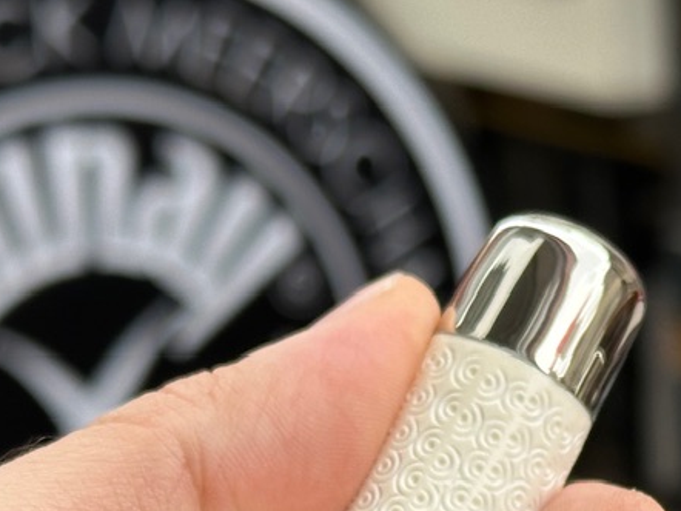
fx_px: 2736
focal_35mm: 139
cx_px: 562
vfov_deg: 10.5
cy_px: 663
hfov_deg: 14.1
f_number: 1.78
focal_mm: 6.86
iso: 64
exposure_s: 1/894
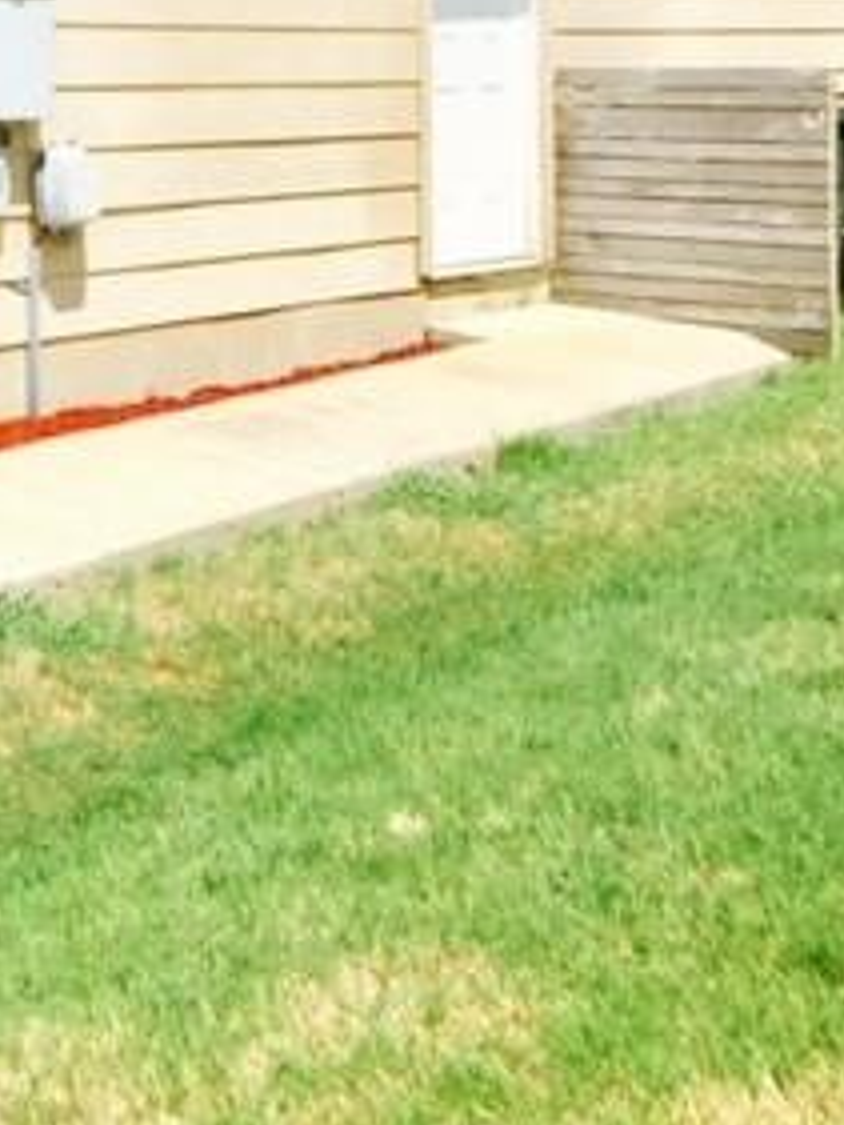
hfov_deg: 21.2
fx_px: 2144
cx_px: -72
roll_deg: +0.7
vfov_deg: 28.2
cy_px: 108
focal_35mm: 66
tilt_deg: -0.8
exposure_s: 1/3300
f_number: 2.2
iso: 32
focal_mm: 4.15
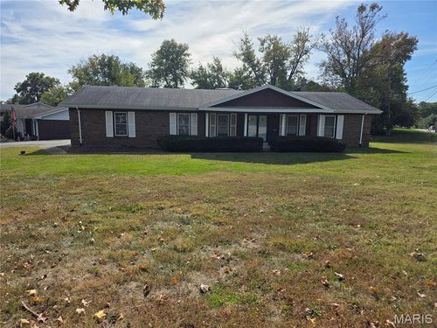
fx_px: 290
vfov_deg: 58.9
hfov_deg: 73.9
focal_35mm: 23
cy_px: 164
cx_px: 218
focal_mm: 6.3
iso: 64
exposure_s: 1/7944
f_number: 1.7
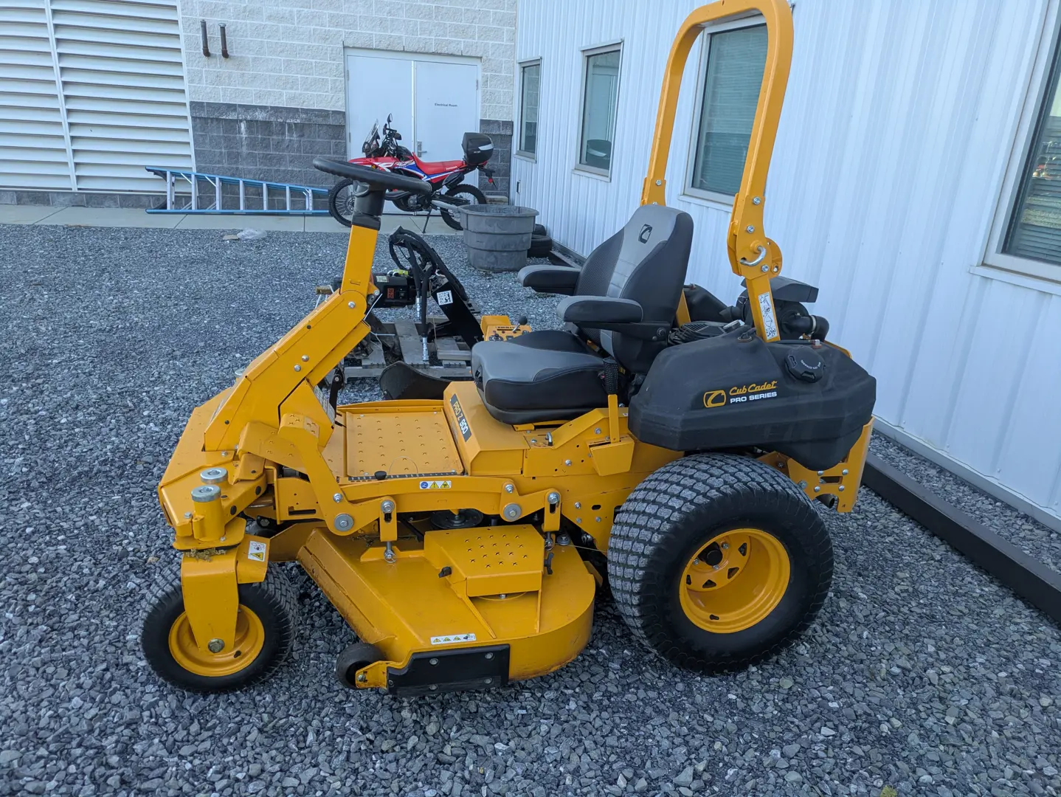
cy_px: 398
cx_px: 530
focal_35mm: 25
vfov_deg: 54.9
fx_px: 767
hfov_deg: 69.4
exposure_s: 1/226
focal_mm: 5.43
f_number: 1.89
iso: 49
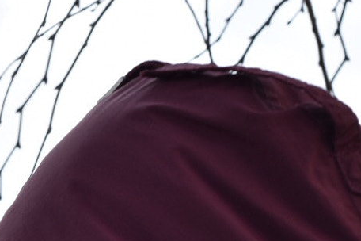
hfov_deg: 7.7
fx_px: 2637
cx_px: -99
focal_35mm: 263
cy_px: 394
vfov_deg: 5.2
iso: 125
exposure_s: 1/50
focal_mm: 50
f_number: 8
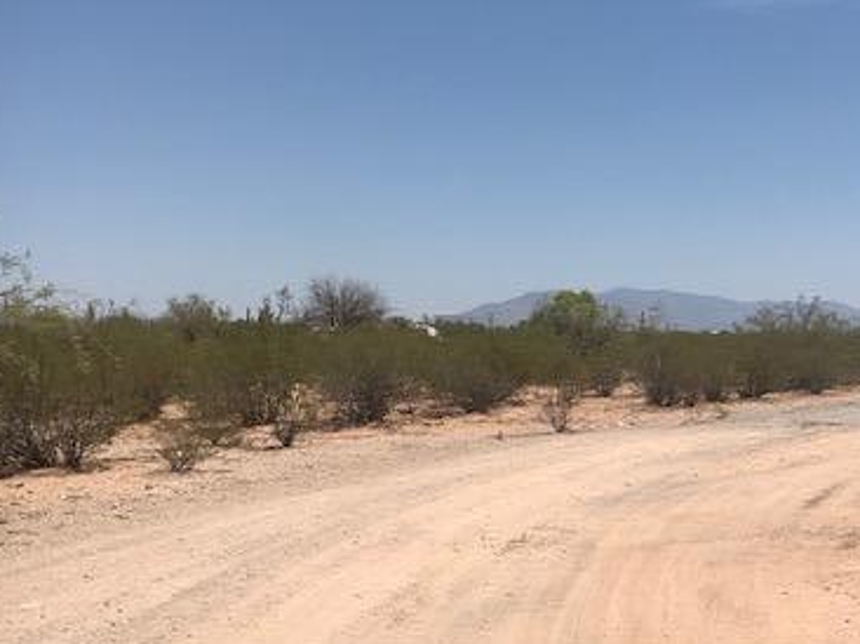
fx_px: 1217
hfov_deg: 38.4
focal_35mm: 49
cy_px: 374
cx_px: 585
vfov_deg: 29.6
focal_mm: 3.99
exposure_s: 1/4808
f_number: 1.8
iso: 20
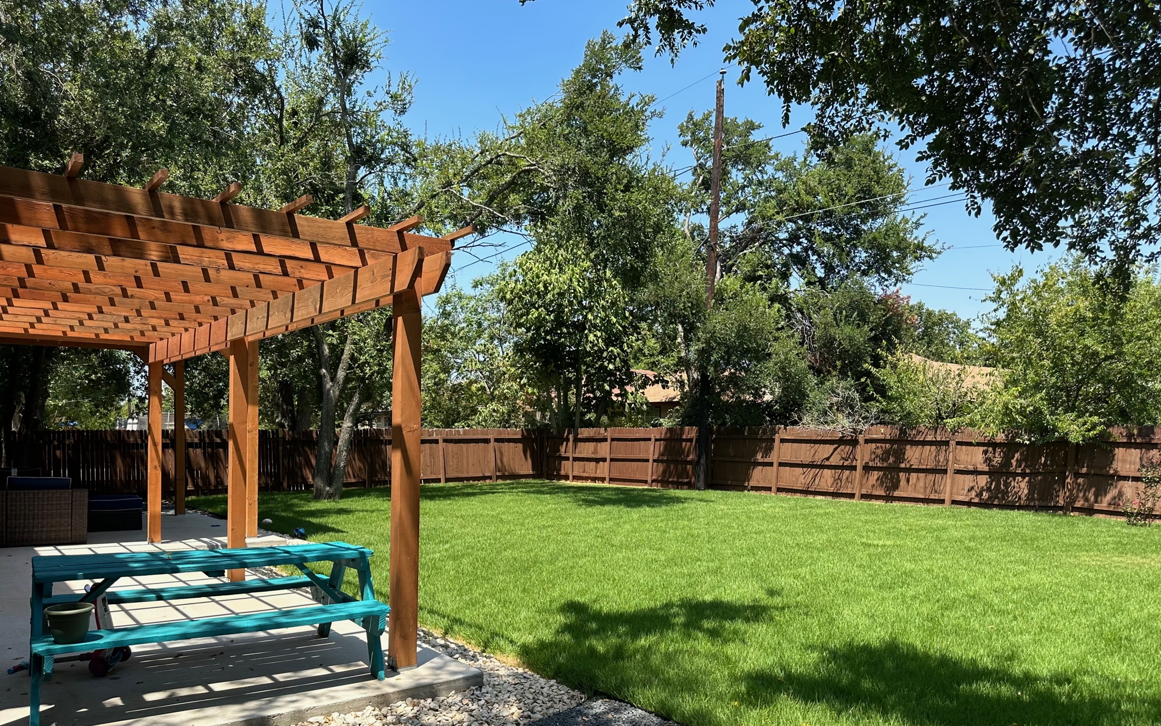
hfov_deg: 70.4
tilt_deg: -1.0
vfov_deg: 47.3
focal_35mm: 26
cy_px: 441
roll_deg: -0.5
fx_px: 823
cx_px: 584
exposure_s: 1/2070
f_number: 1.78
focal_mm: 6.86
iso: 80
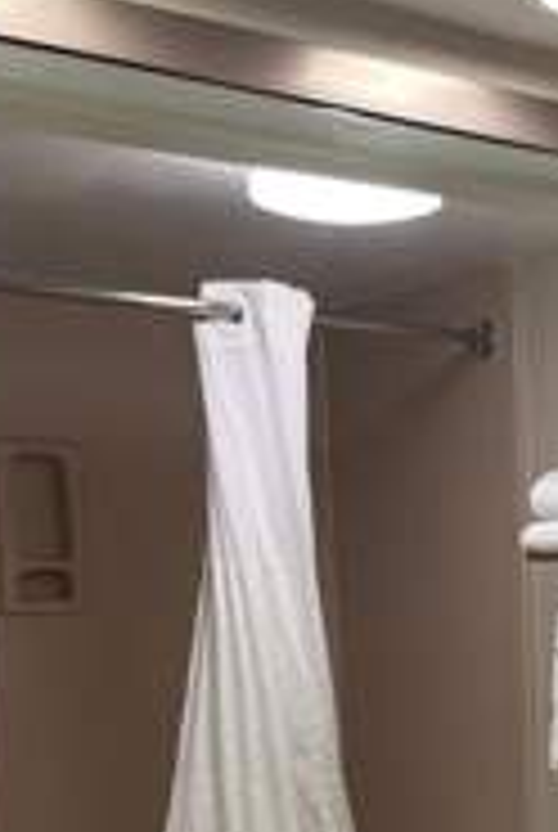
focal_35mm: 70
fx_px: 1621
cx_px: 657
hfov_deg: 18.6
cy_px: 778
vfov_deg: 27.6
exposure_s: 1/120
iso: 125
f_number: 1.6
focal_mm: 5.1
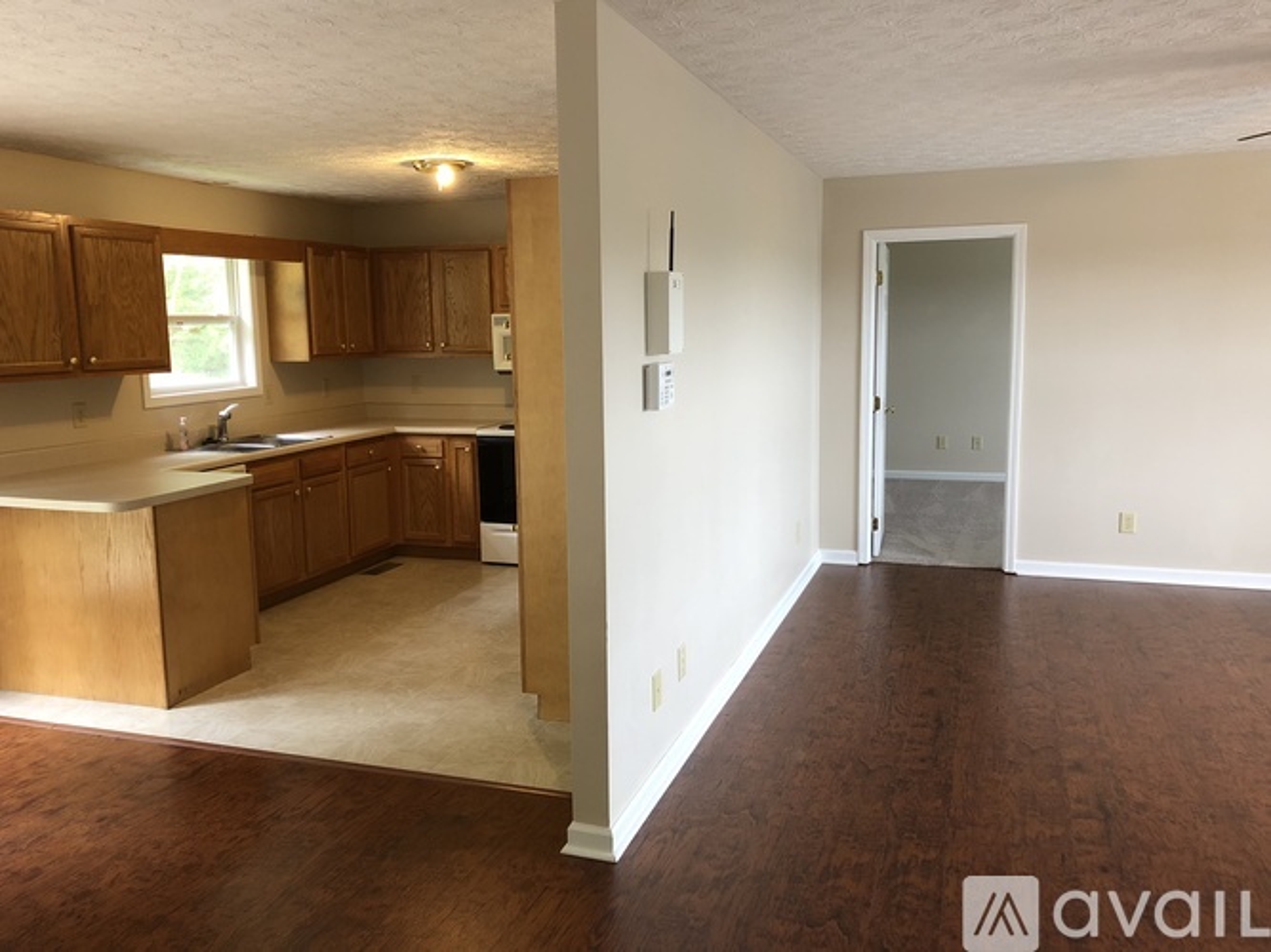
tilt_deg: -6.8
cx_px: 636
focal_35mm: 28
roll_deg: +1.4
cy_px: 476
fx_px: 1028
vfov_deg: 49.7
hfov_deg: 63.5
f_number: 1.8
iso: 40
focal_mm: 3.99
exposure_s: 1/20
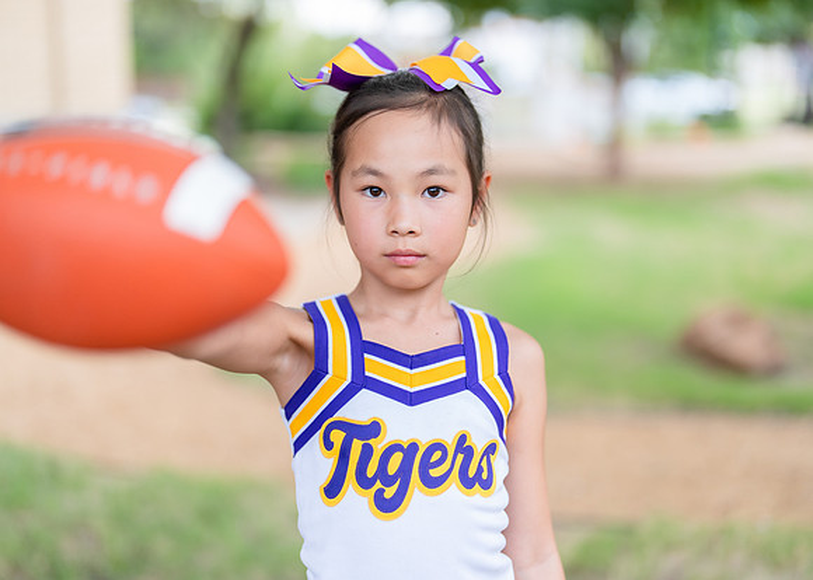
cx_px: 406
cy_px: 290
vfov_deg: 26.4
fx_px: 1235
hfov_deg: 36.4
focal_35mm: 54
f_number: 1.2
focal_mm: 50
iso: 200
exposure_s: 1/400
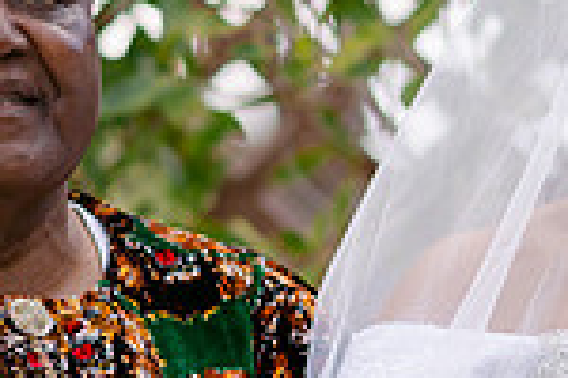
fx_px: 5190
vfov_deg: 4.2
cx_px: 462
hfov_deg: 6.3
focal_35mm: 329
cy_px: 212
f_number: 2
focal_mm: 85
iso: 100
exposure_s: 1/800
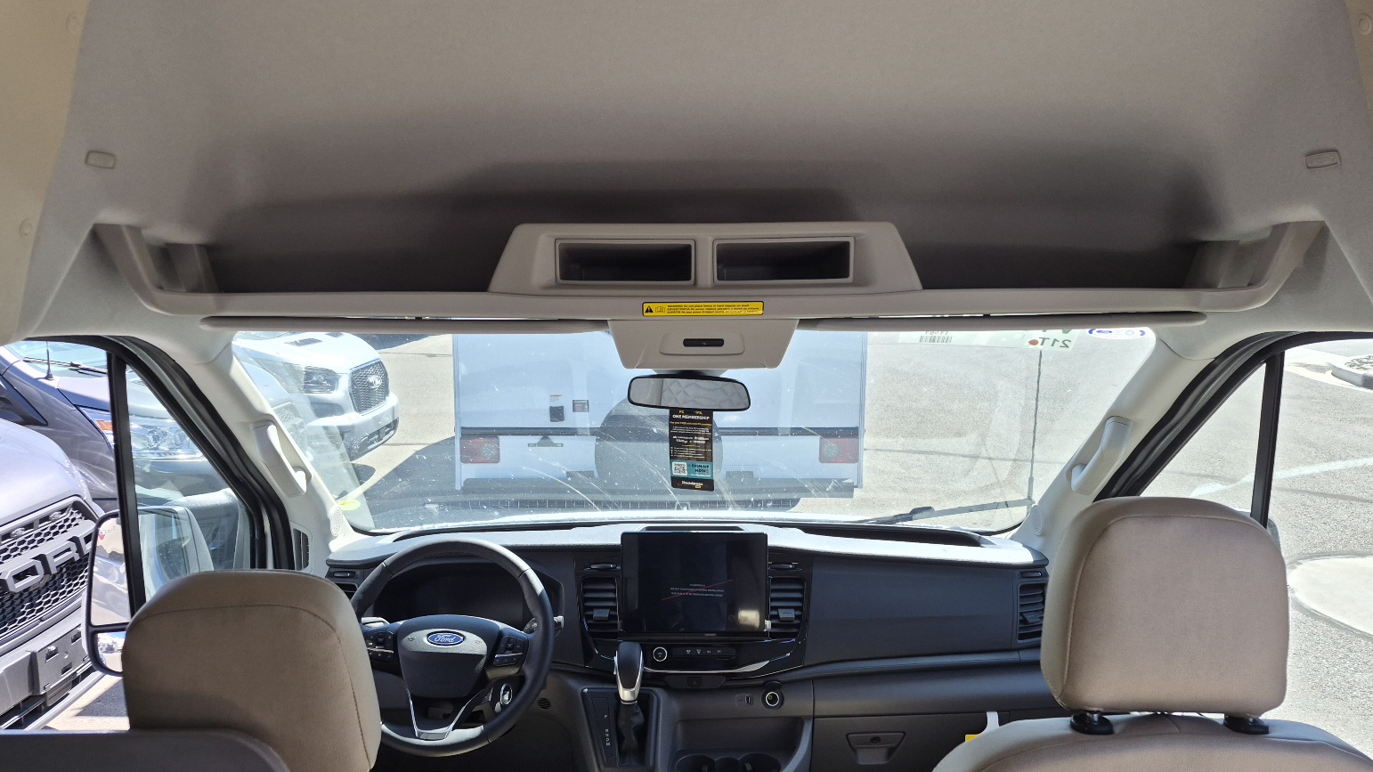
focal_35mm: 26
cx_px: 679
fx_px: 946
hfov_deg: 71.9
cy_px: 435
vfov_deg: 44.3
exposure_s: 1/1250
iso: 80
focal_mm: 5.4
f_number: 1.8
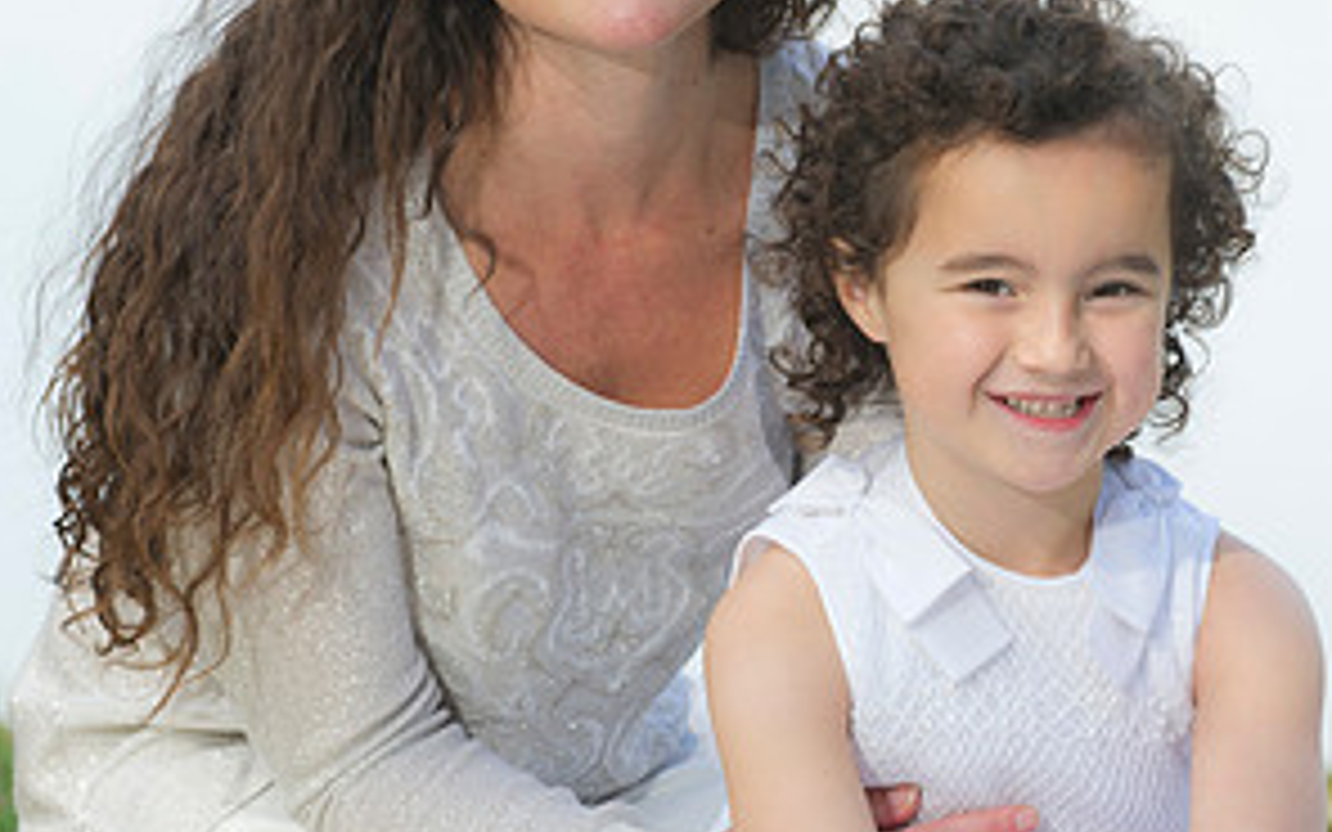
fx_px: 8712
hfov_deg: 8.7
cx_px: 668
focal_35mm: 240
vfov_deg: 5.5
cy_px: 270
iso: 250
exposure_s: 1/200
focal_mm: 155
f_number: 5.6
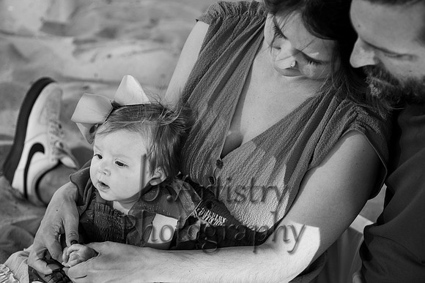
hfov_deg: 22.0
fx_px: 1096
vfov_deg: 14.7
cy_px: 142
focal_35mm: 93
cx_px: 212
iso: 125
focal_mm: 78
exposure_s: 1/320
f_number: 4
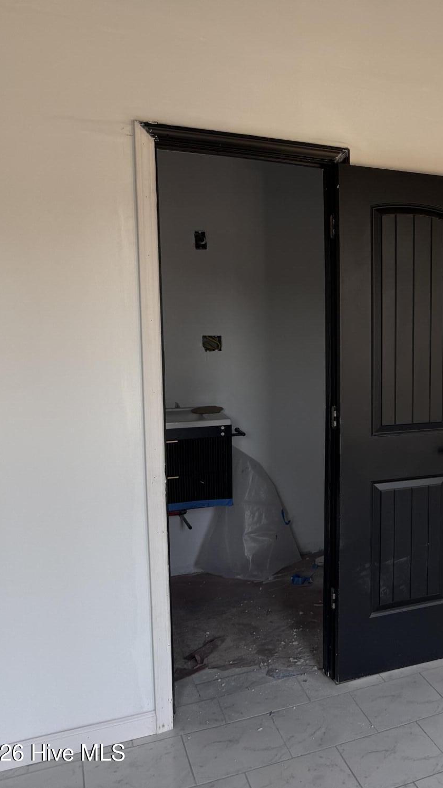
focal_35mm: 35
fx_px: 731
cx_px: 483
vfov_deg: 56.6
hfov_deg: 30.3
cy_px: 393
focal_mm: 6.76
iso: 125
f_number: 1.78
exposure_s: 1/123
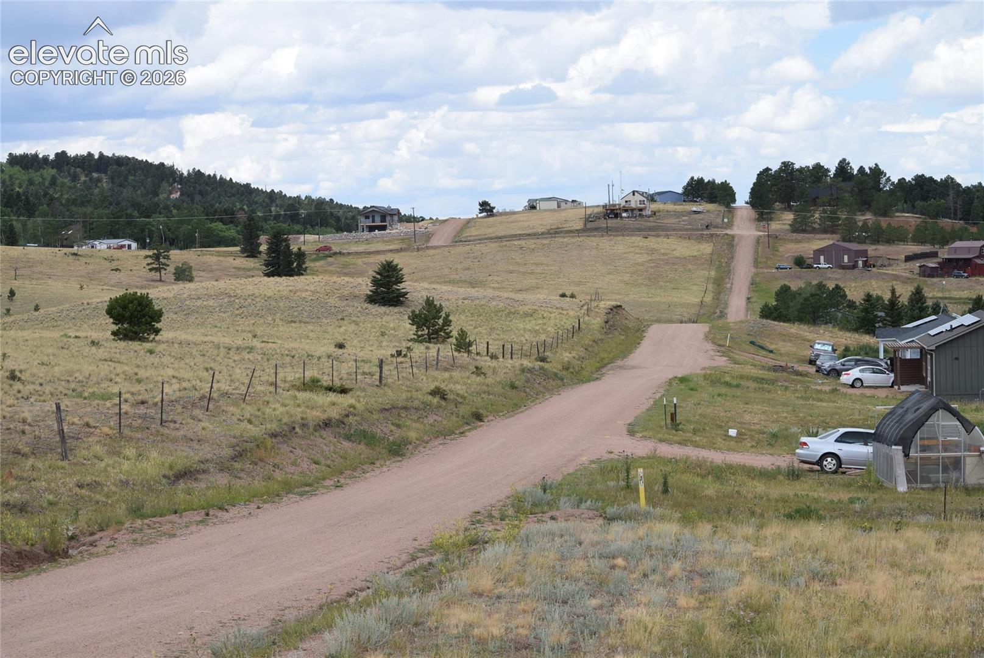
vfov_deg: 16.6
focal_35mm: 82
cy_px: 329
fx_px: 2257
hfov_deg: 24.6
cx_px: 492
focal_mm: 55
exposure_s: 1/320
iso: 200
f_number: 9
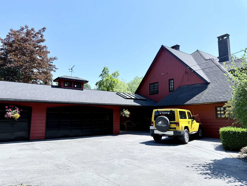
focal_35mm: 24
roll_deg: +0.6
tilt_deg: +7.8
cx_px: 124
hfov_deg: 71.6
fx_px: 171
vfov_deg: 56.8
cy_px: 93
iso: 80
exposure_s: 1/2703
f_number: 1.78
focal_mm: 6.76
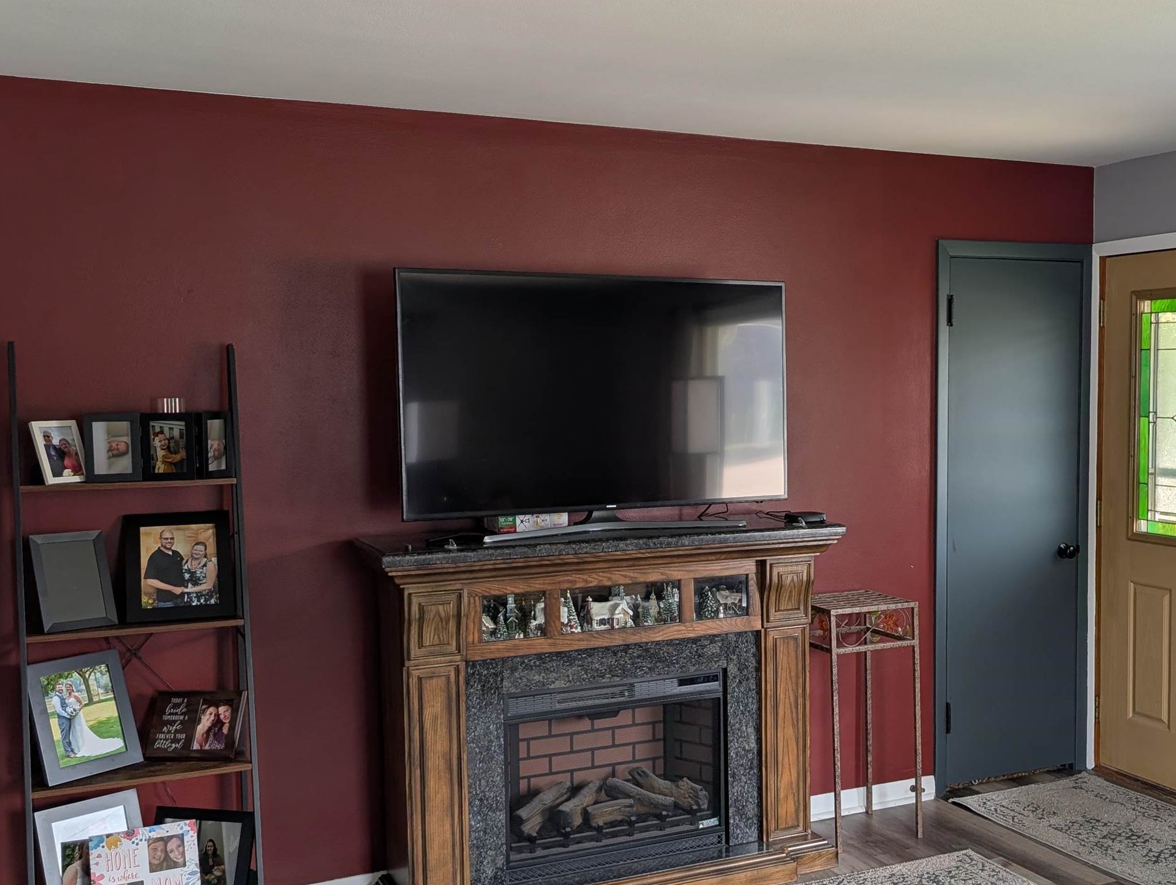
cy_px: 476
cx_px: 778
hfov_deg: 47.1
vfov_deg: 36.9
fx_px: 1327
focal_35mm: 39
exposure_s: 1/167
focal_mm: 6.9
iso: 21
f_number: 1.68
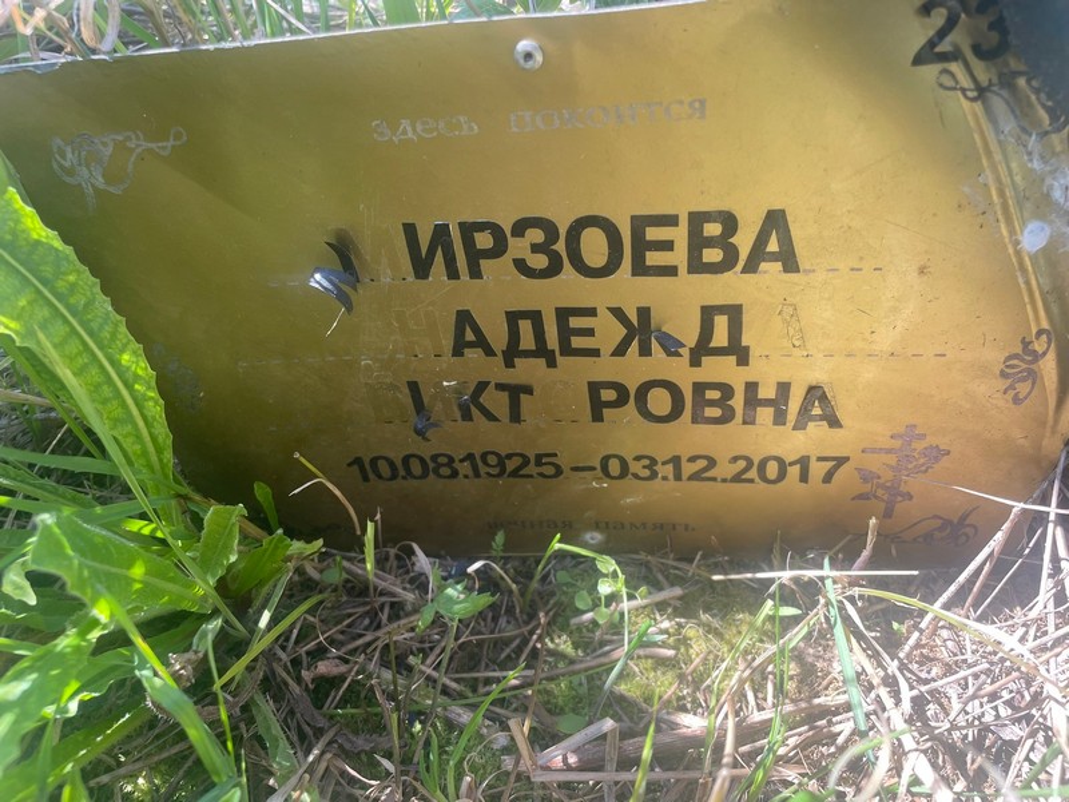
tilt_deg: -33.8
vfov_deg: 53.1
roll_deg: -13.7
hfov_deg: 67.3
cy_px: 401
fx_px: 803
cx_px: 534
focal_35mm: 26
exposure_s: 1/177
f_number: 1.6
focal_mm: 4.2
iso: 32
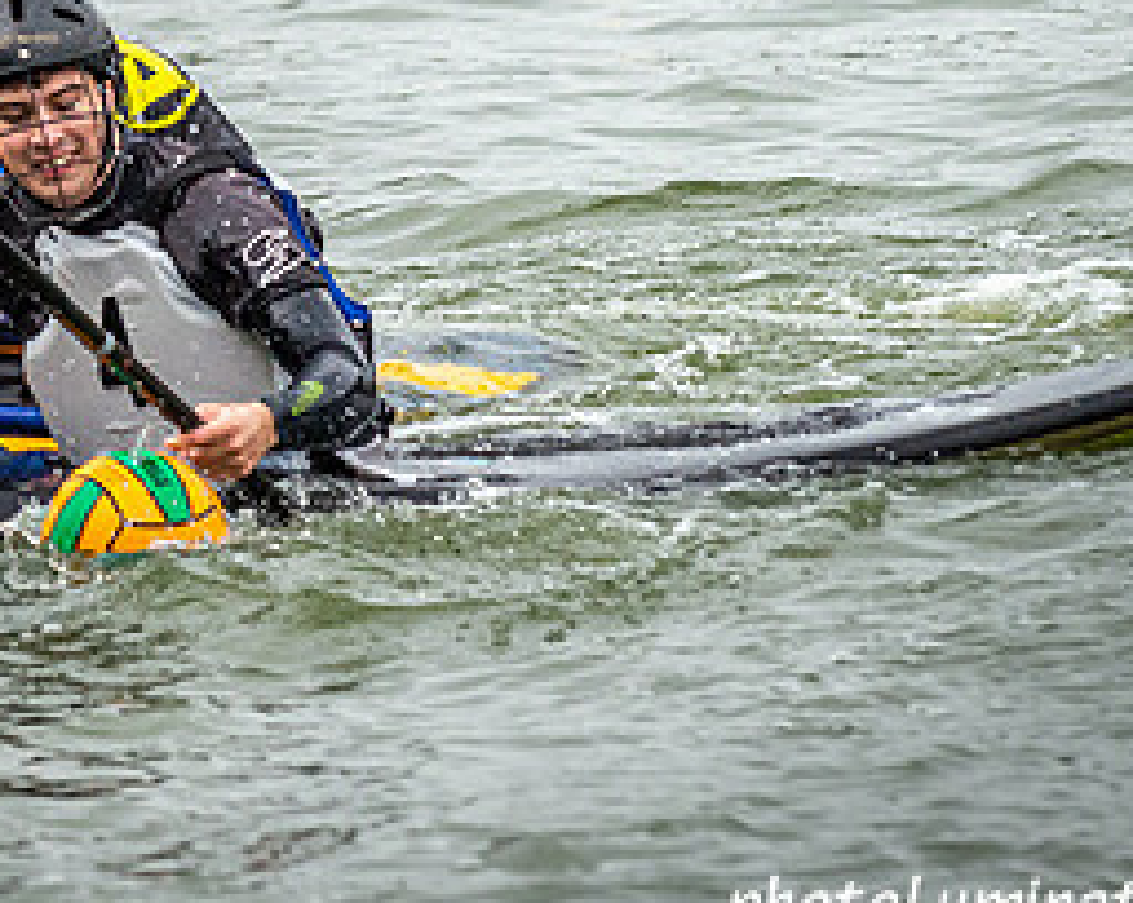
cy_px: 222
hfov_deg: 2.8
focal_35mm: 690
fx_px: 23102
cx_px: 122
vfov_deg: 2.2
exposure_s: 1/3200
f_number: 4.5
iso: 2500
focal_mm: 200
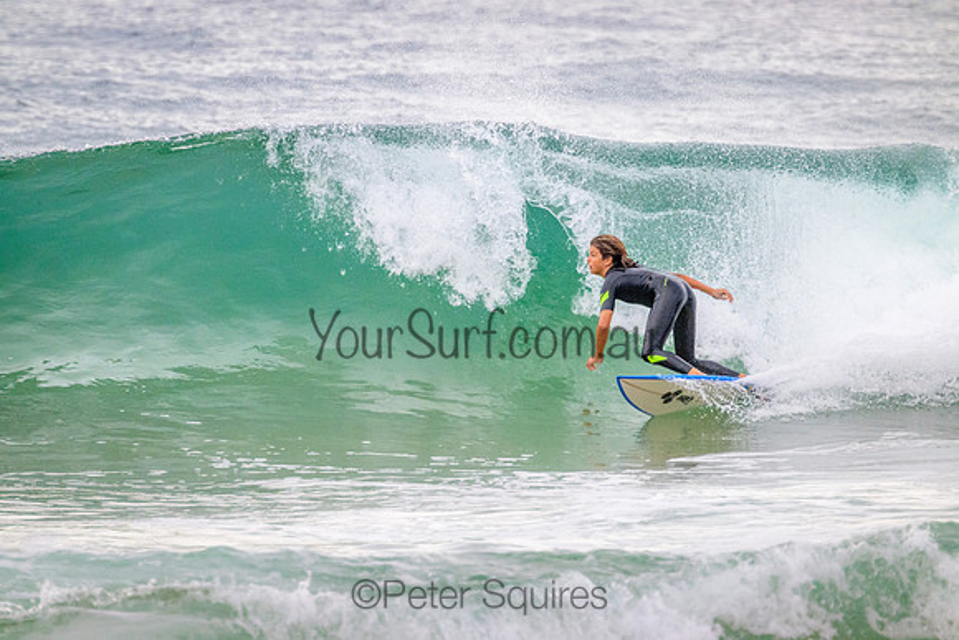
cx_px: 480
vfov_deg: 1.7
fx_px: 21315
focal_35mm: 800
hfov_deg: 2.6
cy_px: 320
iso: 4000
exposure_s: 1/2000
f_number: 11
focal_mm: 800
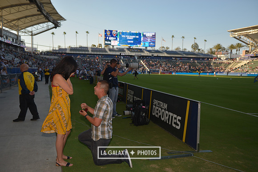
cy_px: 86
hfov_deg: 58.7
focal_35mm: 32
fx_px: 229
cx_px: 129
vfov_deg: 41.1
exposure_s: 1/2000
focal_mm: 32
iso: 200
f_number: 2.8
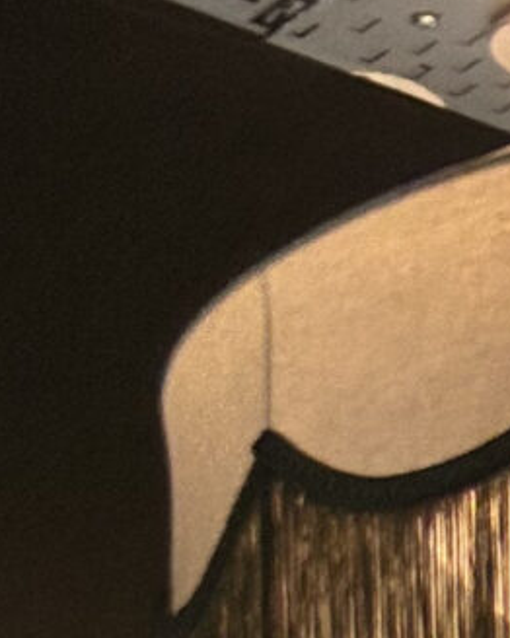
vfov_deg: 8.0
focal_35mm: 198
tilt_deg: -2.4
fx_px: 3739
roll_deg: +0.1
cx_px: 1565
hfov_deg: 7.0
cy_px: 2054
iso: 40
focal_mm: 5.7
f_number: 1.5
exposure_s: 1/272
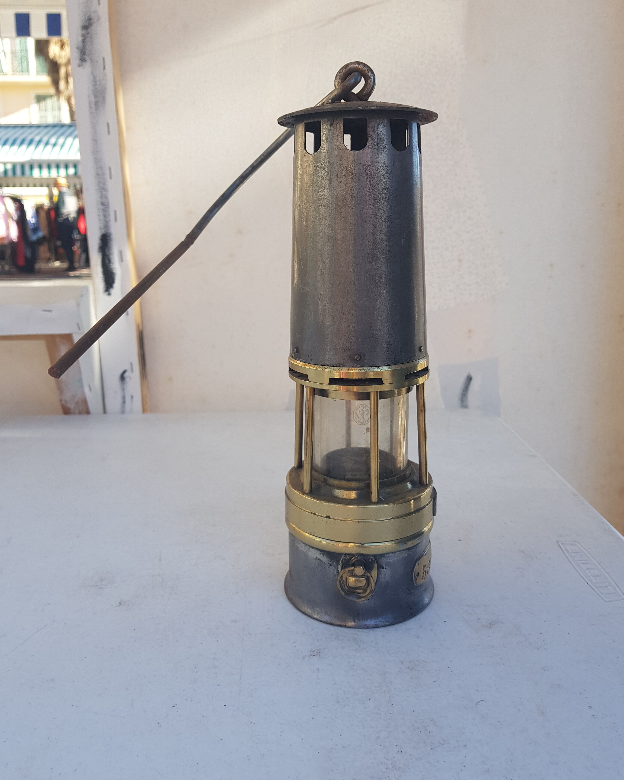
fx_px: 646
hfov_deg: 51.5
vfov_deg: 62.2
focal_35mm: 28
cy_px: 370
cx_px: 308
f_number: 1.7
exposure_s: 1/373
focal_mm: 4.2
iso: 40
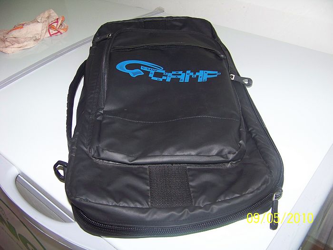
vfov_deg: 39.7
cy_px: 125
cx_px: 166
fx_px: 346
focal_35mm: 36
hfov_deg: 51.4
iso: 200
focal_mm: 5.85
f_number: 2.8
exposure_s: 1/30
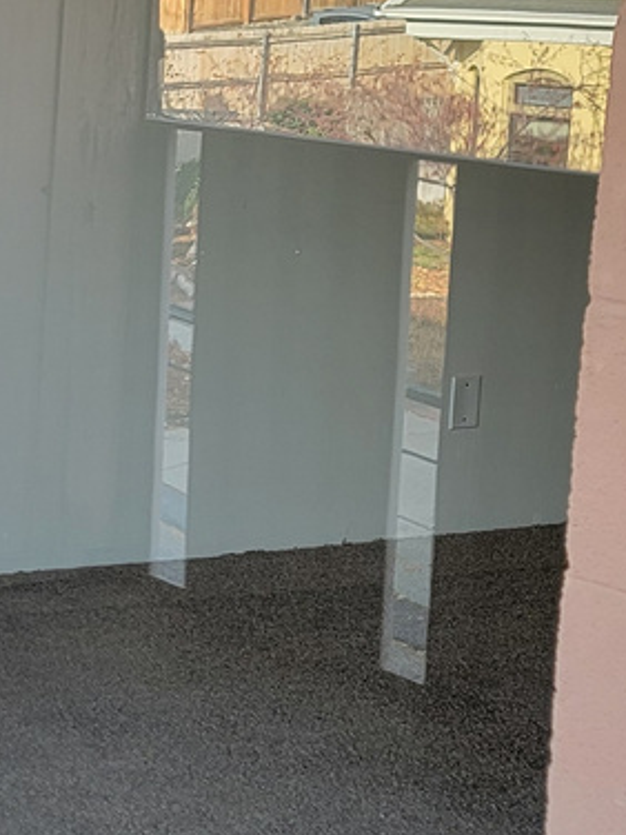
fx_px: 2363
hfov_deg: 13.2
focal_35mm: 98
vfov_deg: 20.0
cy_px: 284
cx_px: -604
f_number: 1.8
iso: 64
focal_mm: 6.7
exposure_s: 1/120
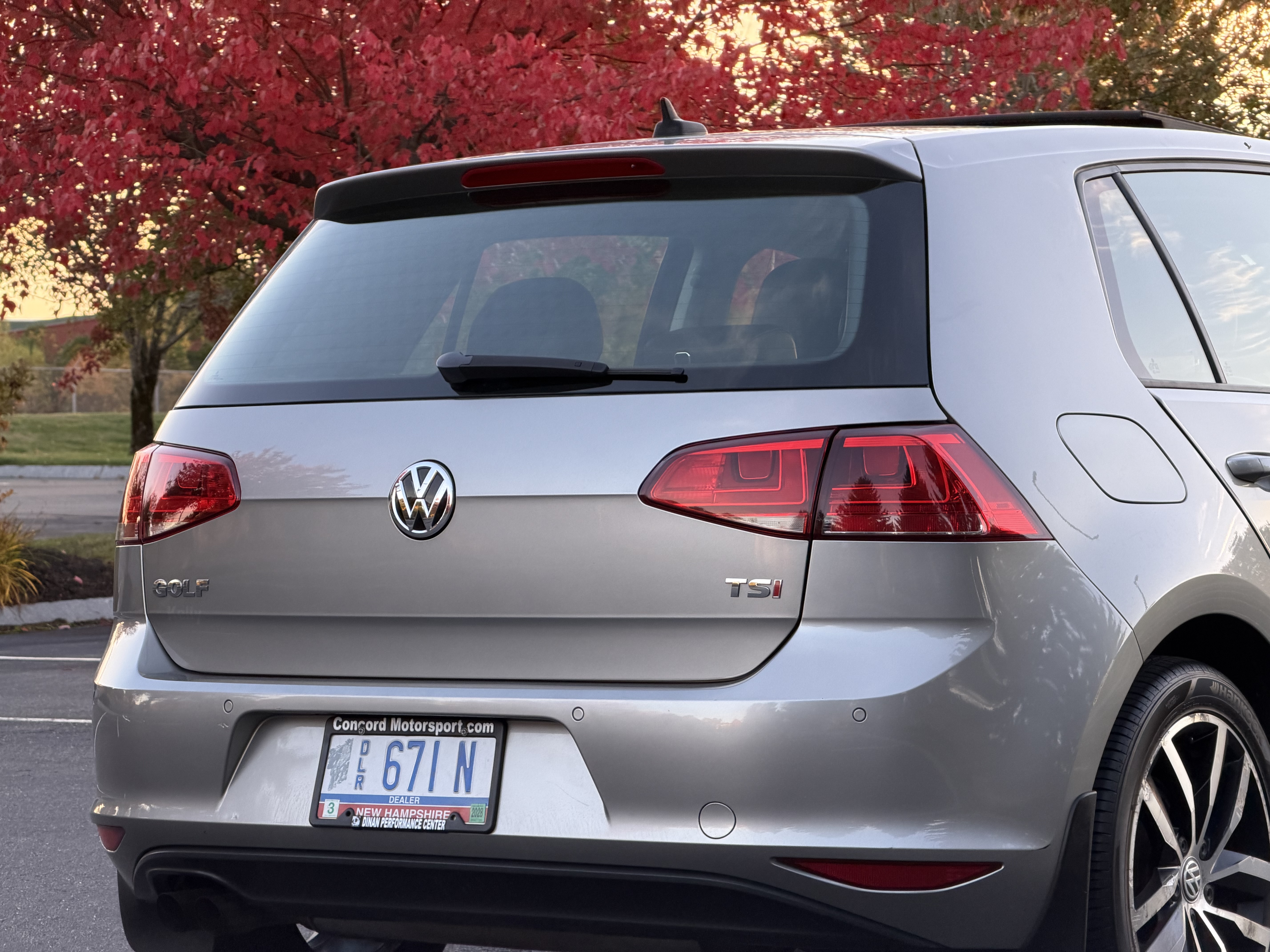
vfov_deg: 14.8
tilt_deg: -0.2
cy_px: 476
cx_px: 635
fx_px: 3669
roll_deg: +0.3
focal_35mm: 100
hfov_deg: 19.6
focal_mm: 16.89
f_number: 2.8
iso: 125
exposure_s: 1/121
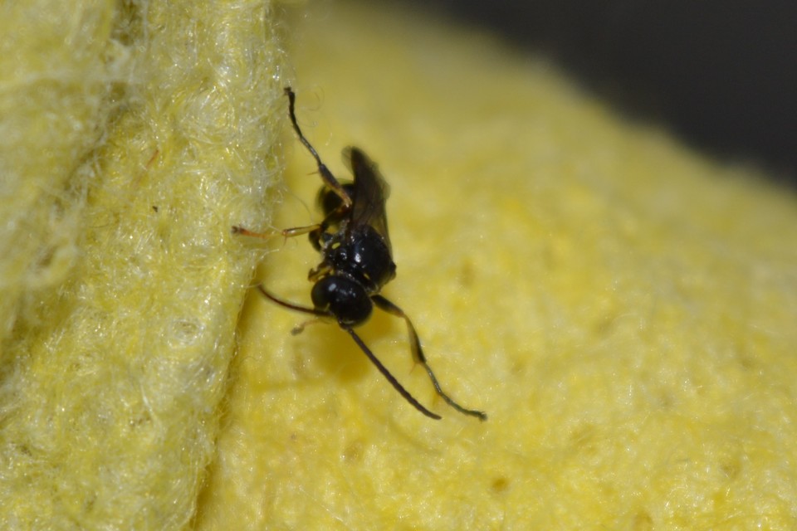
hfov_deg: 24.6
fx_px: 1826
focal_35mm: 82
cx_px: 398
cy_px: 266
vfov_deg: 16.6
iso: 160
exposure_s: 1/30
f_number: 5.6
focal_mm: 55
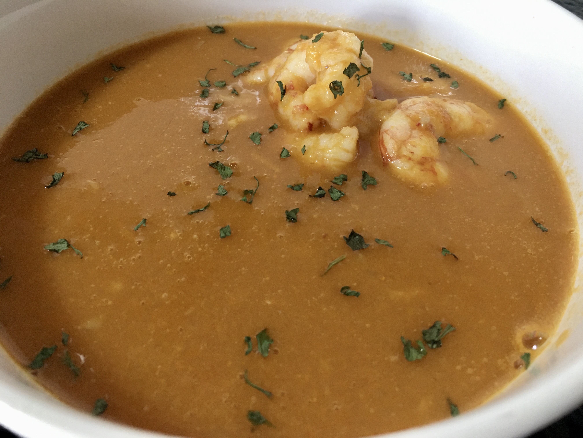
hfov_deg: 61.7
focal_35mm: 29
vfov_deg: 48.2
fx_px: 488
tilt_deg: -46.9
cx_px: 292
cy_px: 219
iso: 100
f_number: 2.2
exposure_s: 1/17
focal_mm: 4.15
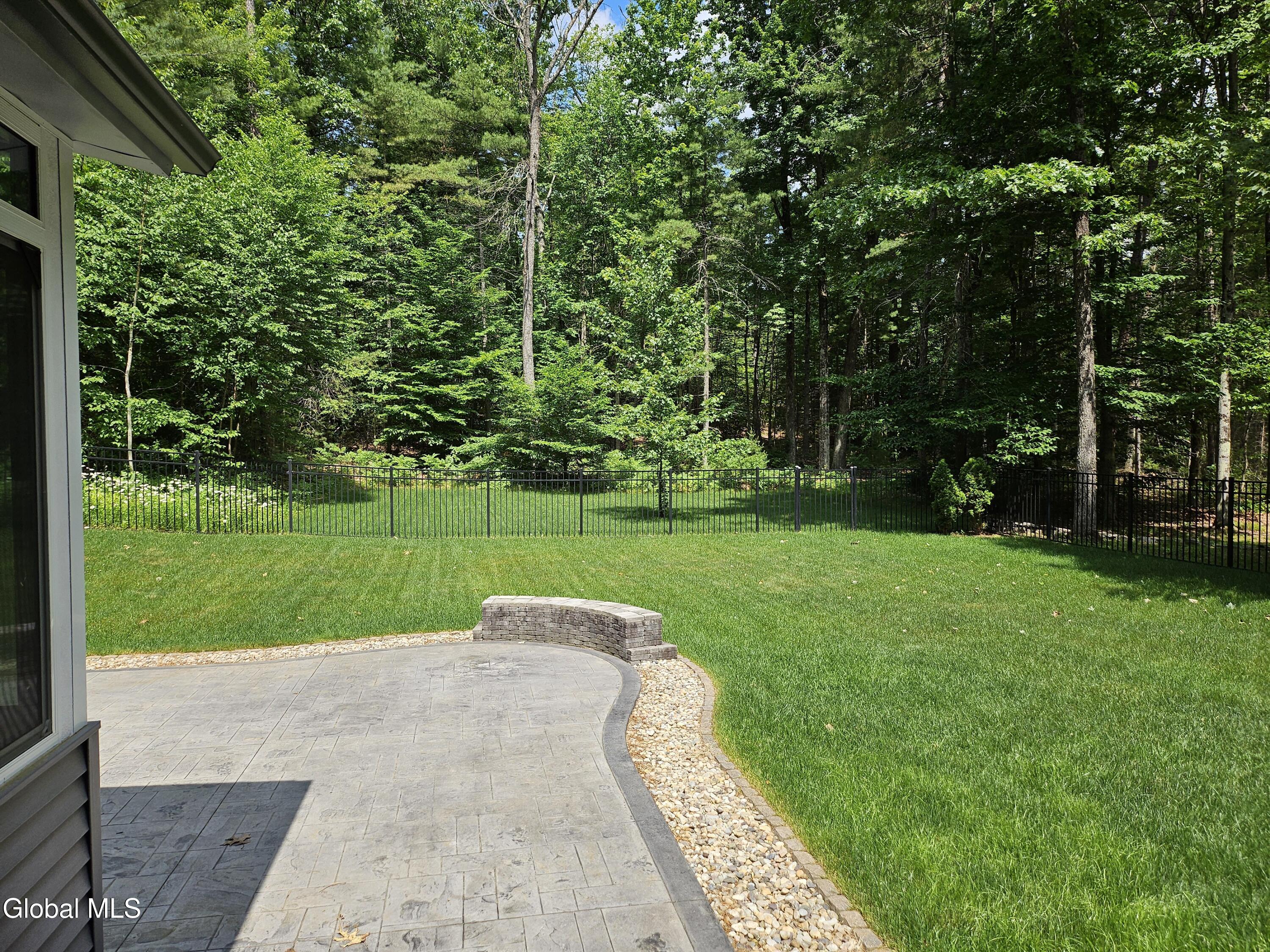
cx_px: 635
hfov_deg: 71.6
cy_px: 476
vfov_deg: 56.8
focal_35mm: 24
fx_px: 881
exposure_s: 1/2945
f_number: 1.8
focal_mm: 5
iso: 50
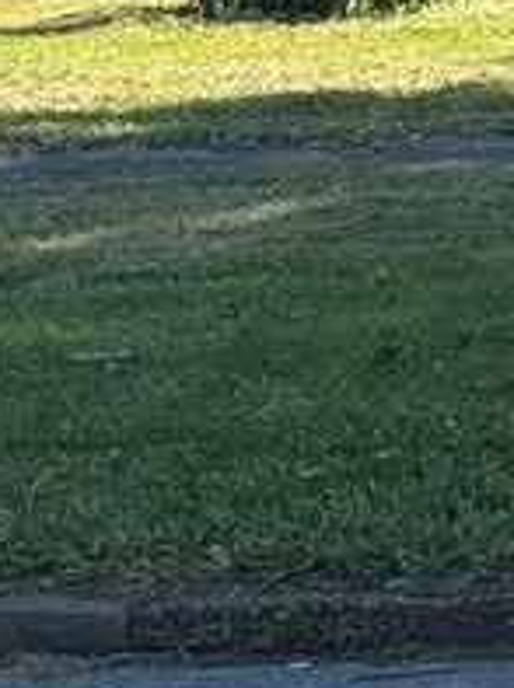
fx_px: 4966
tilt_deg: -2.6
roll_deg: +0.9
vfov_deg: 7.9
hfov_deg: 5.7
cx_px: 1213
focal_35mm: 250
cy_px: -157
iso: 64
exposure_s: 1/1818
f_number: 1.78
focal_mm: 6.76
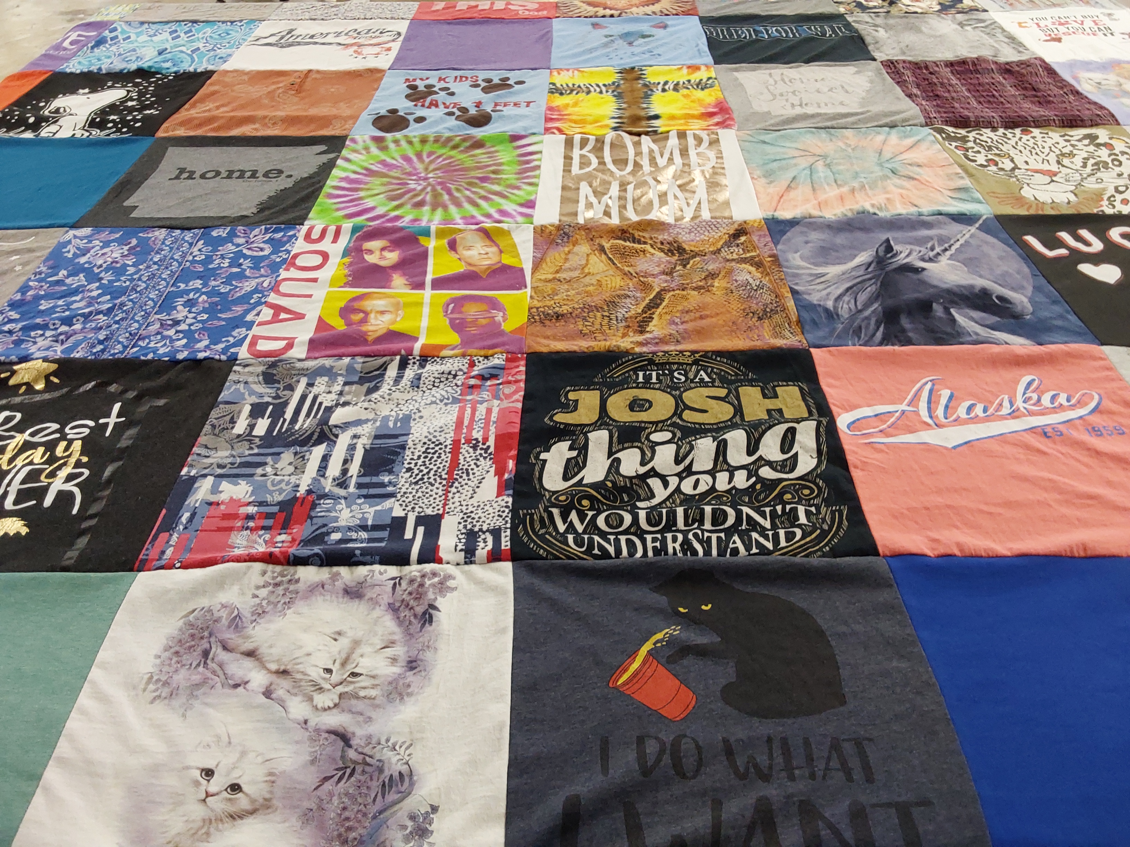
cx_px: 565
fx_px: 914
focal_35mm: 28
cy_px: 424
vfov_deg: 49.7
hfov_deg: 63.4
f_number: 1.9
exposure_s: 1/50
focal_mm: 2.91
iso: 100
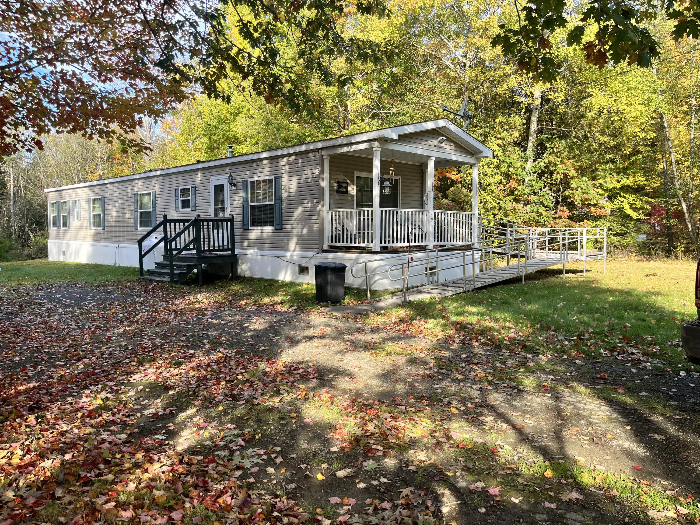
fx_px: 526
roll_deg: -0.1
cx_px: 350
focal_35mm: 26
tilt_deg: -3.7
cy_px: 262
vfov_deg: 53.1
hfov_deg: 67.3
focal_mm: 5.1
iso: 50
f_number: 1.6
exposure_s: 1/497
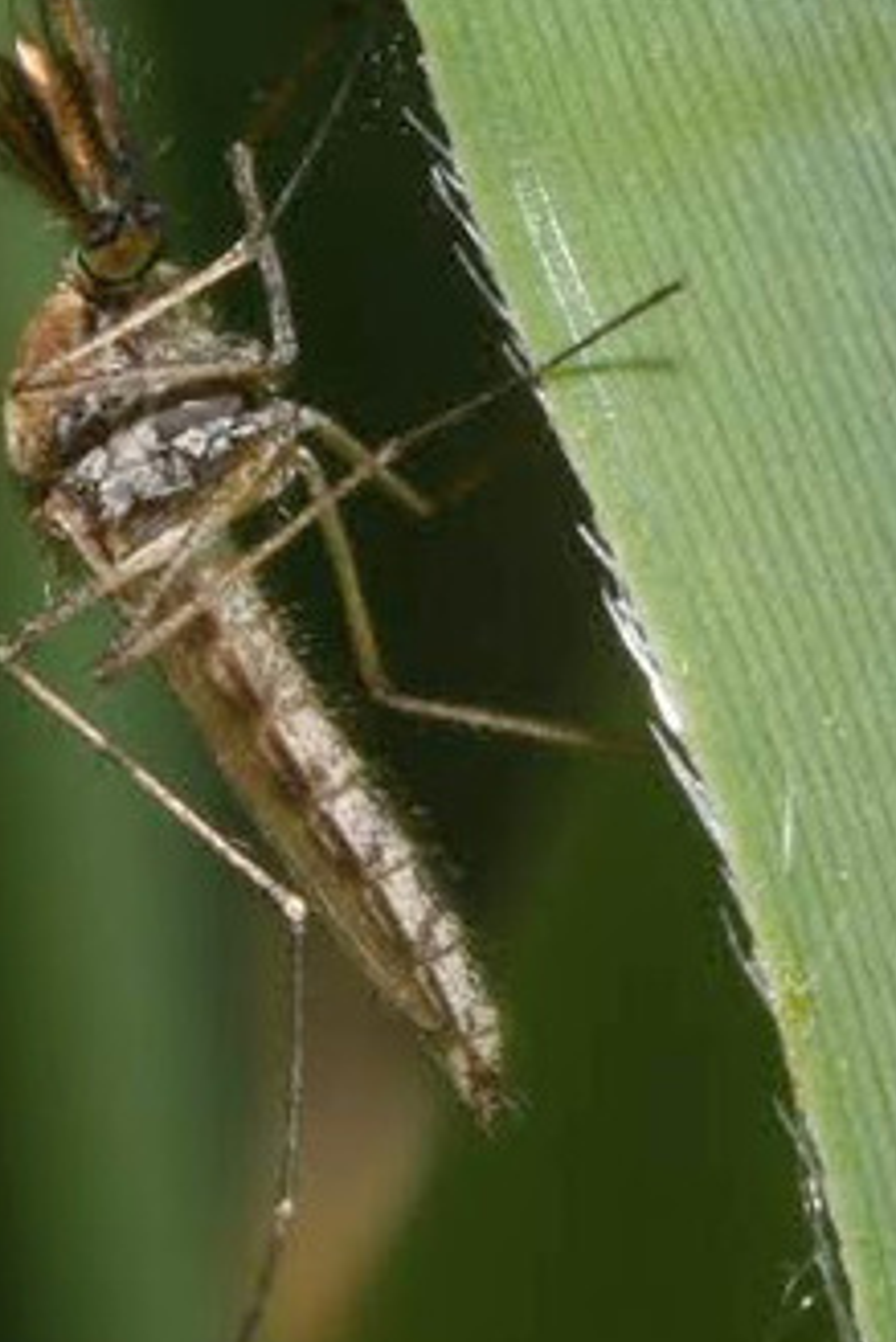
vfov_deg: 6.7
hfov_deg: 4.5
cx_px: 278
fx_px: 11447
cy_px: 466
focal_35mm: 307
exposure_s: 1/60
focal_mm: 105
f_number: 32
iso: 100
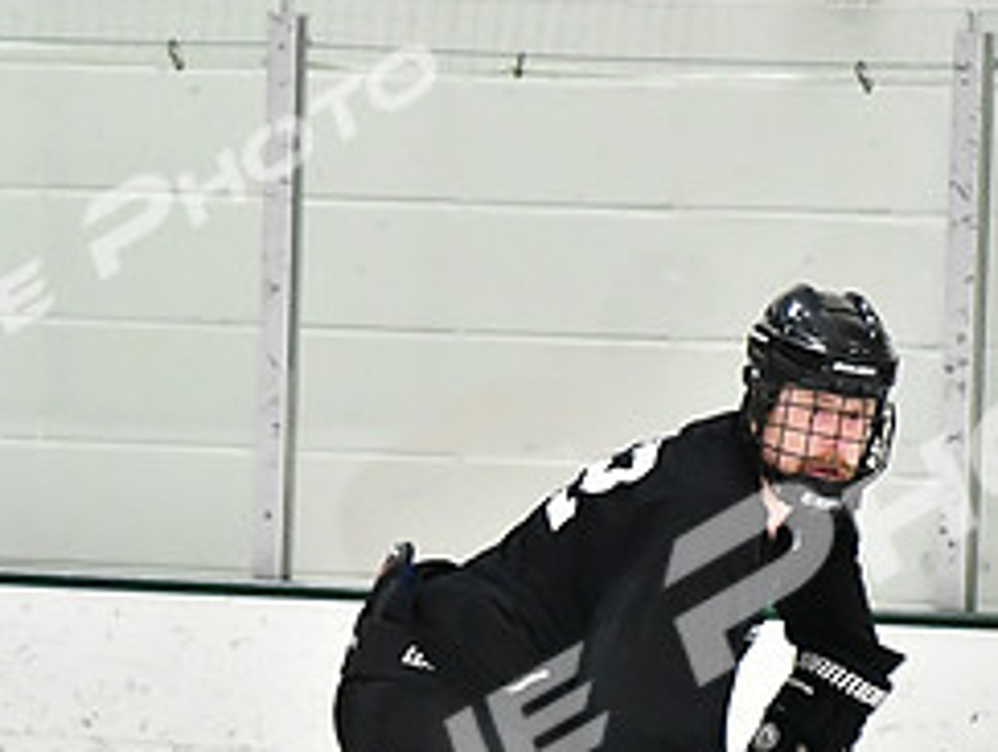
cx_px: 439
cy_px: 746
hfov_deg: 3.0
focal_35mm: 653
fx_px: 18854
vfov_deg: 2.3
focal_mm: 190
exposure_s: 1/1600
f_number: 2.8
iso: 6400
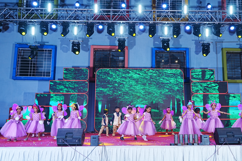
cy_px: 71
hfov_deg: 49.3
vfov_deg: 34.2
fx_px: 262
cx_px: 142
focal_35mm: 39
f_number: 7.1
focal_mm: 32
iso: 400
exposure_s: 1/160
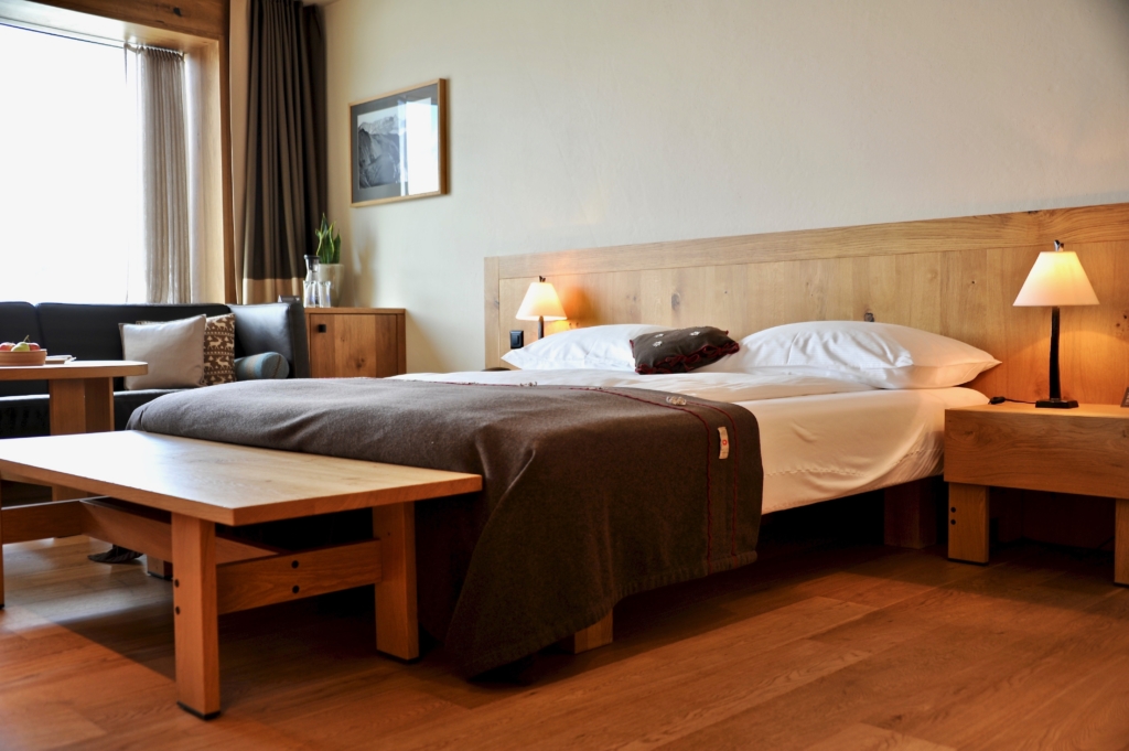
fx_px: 1065
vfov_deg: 38.8
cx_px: 564
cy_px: 376
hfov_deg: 55.8
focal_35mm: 34
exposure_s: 1/40
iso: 250
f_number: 3.8
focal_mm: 34
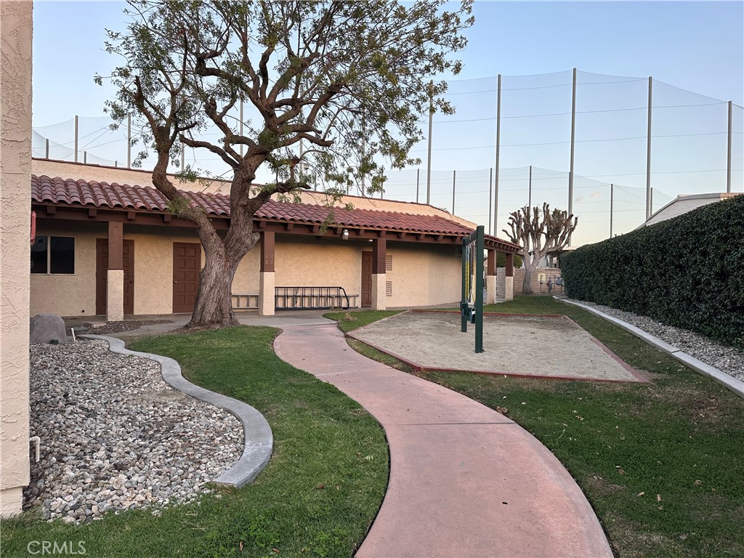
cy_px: 279
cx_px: 372
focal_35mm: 24
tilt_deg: -0.1
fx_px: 516
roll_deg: -0.2
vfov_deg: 56.8
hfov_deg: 71.6
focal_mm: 6.86
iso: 80
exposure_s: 1/362
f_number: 1.78
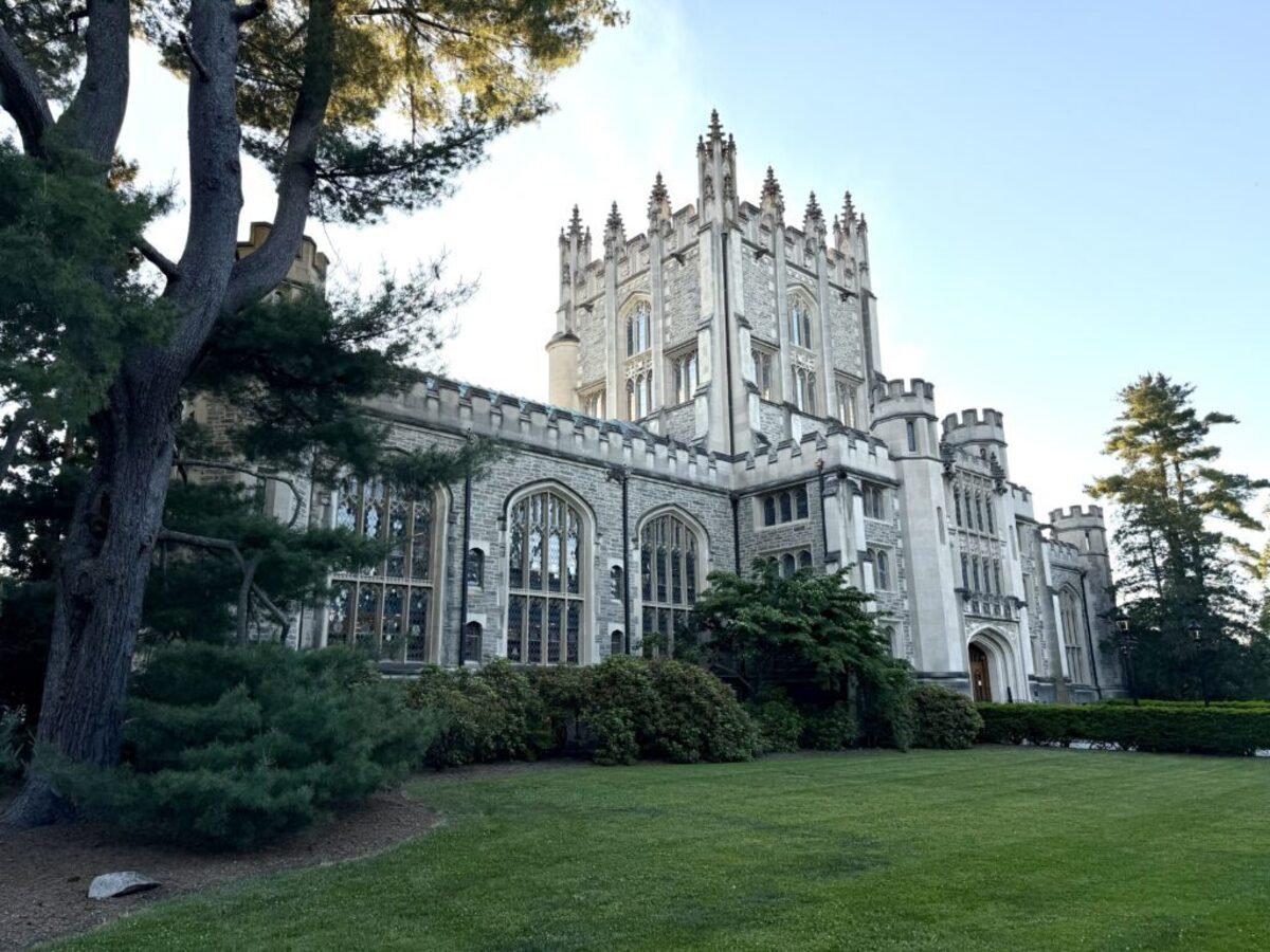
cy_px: 476
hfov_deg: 71.6
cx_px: 635
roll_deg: +1.0
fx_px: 881
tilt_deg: +14.0
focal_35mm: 24
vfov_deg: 56.8
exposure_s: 1/1091
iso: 80
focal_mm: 6.76
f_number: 1.78
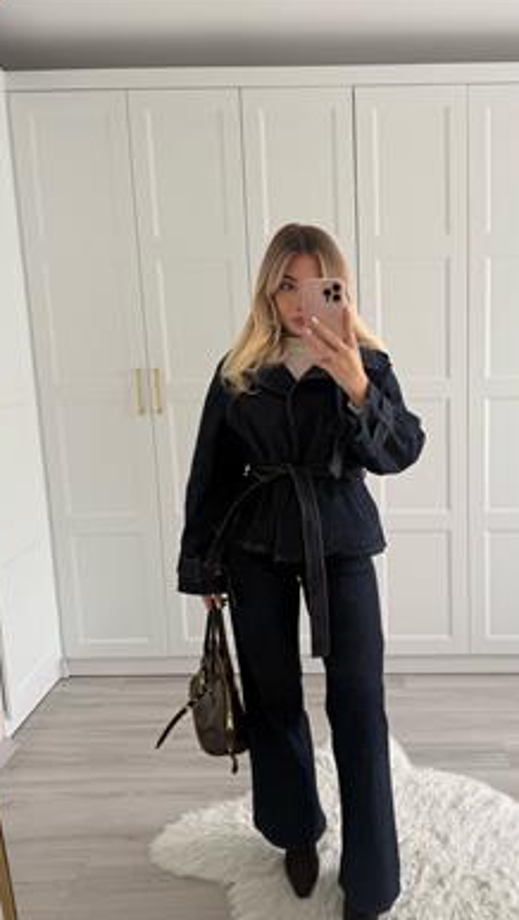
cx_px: 333
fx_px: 660
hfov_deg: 42.5
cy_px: 464
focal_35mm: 27
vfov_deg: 69.8
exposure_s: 1/121
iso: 64
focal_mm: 6.76
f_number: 1.78
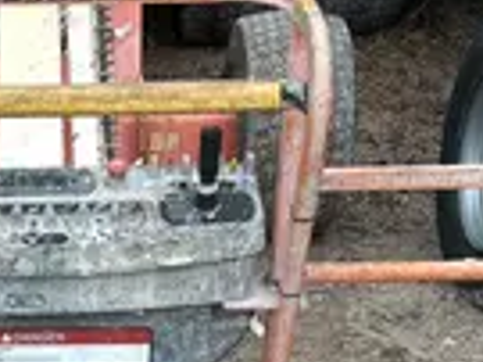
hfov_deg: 18.1
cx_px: 11
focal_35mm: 106
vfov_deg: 13.1
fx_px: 1478
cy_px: 557
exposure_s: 1/1112
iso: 50
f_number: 1.5
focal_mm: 5.7
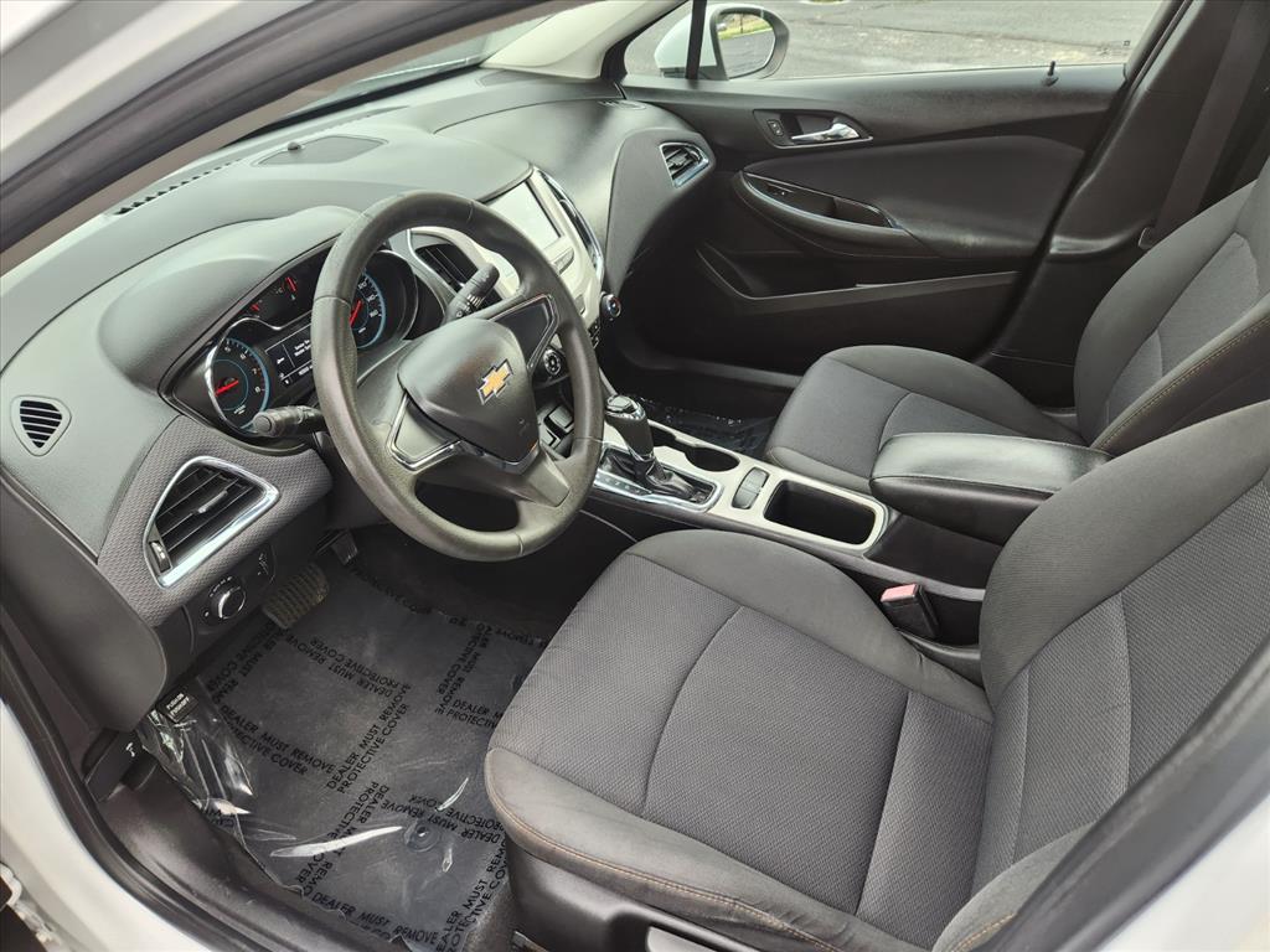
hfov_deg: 73.9
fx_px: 844
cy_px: 476
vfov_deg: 58.9
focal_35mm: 23
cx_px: 635
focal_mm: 5.4
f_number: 1.8
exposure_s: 1/180
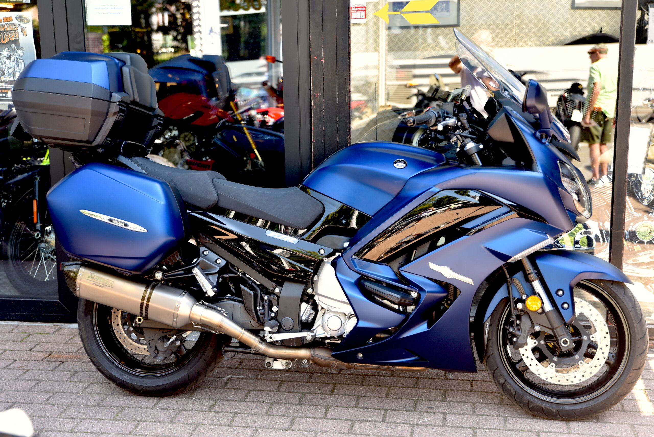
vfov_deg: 27.0
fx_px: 909
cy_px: 218
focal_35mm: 50
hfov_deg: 39.6
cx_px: 327
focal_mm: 50
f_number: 3.2
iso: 100
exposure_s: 1/60
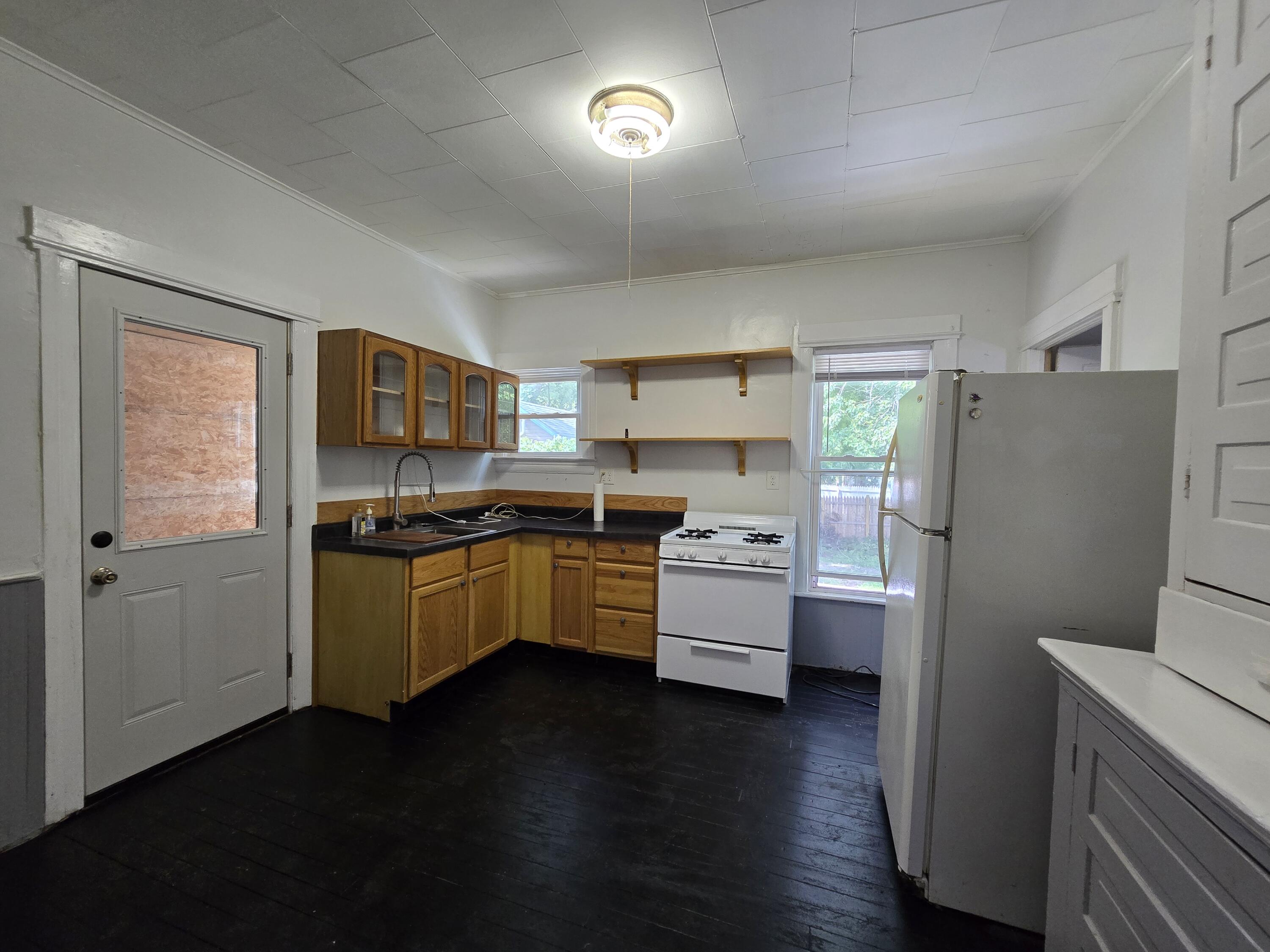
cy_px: 476
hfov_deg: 106.2
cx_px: 635
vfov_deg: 89.9
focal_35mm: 13
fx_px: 477
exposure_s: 1/60
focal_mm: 2.2
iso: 200
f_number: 2.2
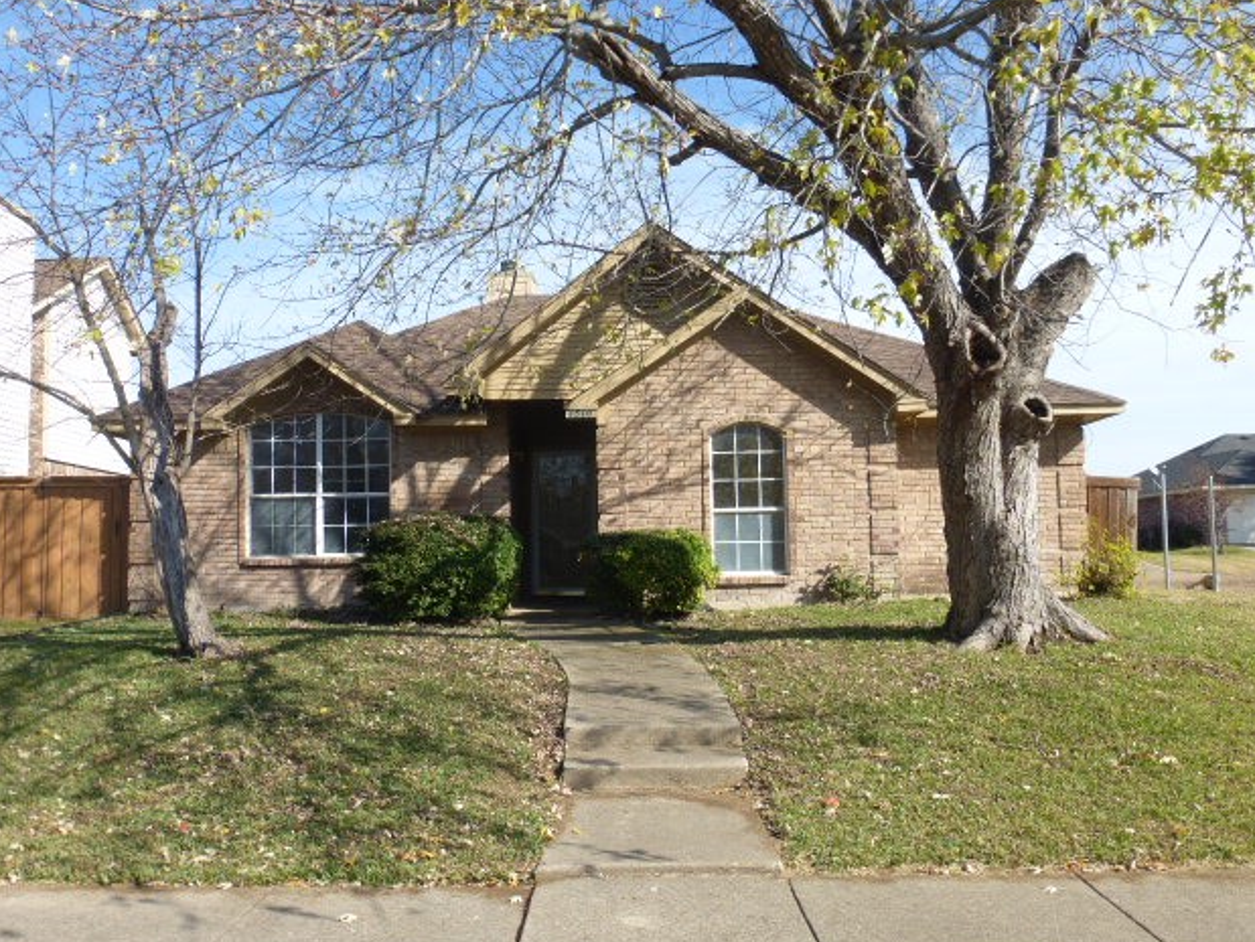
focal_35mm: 31
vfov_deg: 45.5
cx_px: 612
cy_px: 478
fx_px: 1125
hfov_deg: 58.3
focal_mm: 5.4
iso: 100
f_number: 4
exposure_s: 1/640
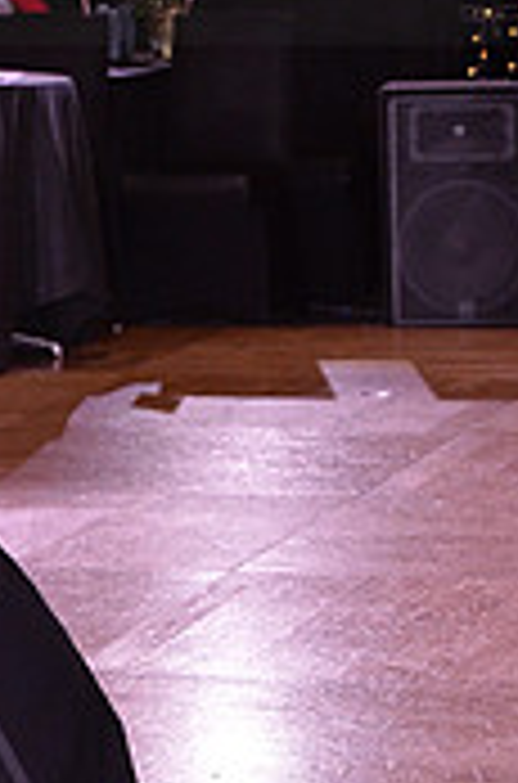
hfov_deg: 5.1
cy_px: -104
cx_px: -115
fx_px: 5797
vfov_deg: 7.7
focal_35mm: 267
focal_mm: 80
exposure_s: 1/250
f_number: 7.1
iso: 2000
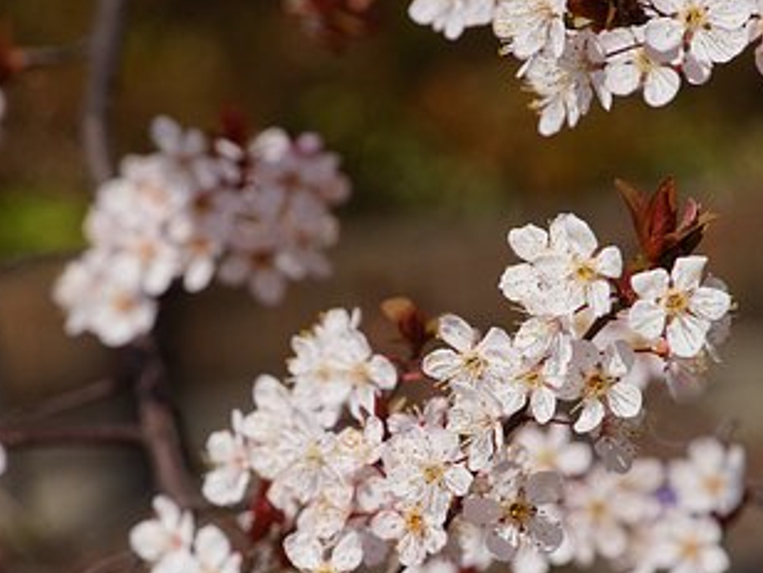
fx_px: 10558
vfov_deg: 3.1
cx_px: 419
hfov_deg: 4.1
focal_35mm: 479
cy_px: 376
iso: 1600
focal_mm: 300
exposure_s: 1/2500
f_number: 10
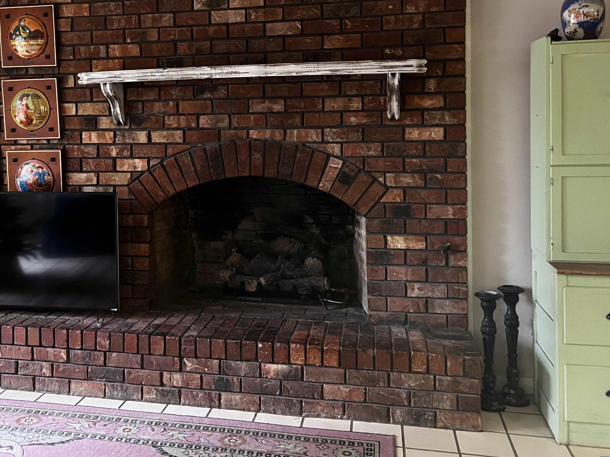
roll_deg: +0.3
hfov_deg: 49.6
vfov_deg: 38.1
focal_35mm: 37
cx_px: 222
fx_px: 652
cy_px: 139
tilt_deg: -2.9
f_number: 1.5
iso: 500
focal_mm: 5.7
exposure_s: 1/40
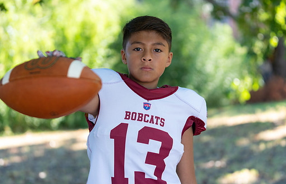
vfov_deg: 16.2
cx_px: 140
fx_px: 644
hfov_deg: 25.0
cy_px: 93
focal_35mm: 82
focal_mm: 70
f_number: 2.8
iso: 200
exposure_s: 1/320
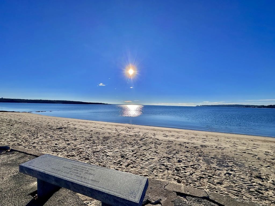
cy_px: 103
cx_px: 138
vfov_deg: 85.7
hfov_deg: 102.1
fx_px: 111
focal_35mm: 14
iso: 50
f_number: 2.2
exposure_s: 1/8403
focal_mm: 2.22
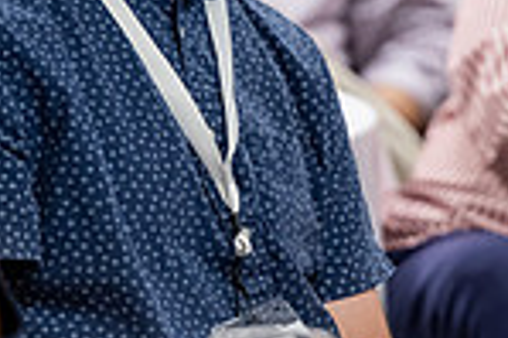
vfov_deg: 3.5
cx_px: 242
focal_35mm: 394
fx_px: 5554
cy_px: -77
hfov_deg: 5.2
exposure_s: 1/160
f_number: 2.8
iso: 1600
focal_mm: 101
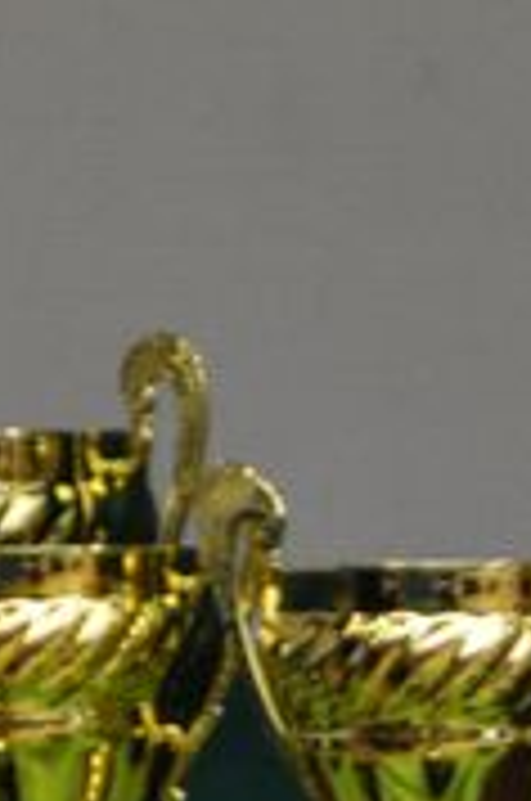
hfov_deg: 1.8
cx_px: 630
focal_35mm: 744
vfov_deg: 2.8
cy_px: 1089
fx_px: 16524
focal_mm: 98
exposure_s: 1/30
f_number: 5.6
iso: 800
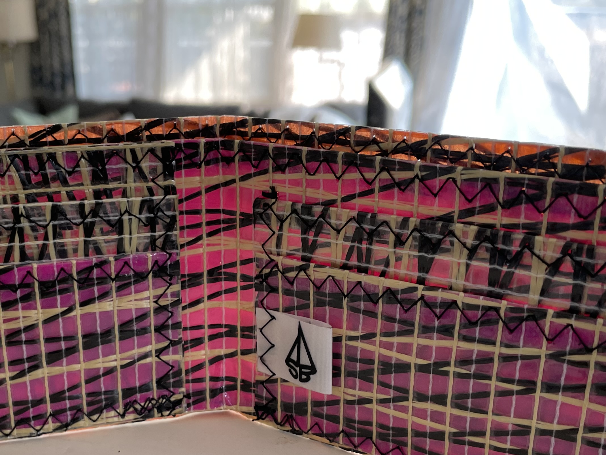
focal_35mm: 49
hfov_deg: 38.6
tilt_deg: -21.9
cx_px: 222
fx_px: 858
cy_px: 365
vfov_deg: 29.0
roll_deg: +0.8
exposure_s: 1/121
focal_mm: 4.2
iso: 50
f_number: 1.6
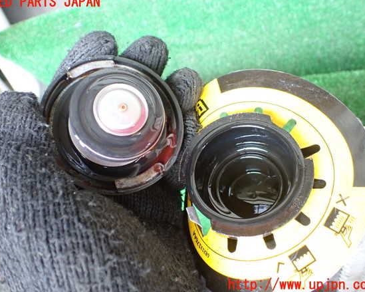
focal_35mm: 32
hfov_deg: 55.7
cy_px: 144
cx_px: 179
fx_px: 346
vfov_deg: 45.8
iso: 800
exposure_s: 1/30
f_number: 2.3
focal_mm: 5.4
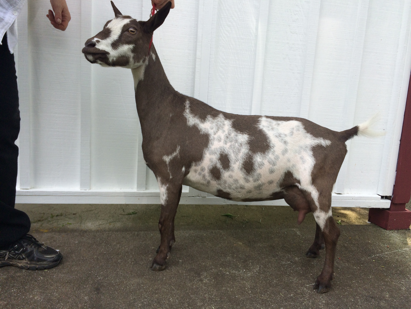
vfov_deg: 48.2
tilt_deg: -9.7
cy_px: 154
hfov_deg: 61.7
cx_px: 206
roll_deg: -4.7
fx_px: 344
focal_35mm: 29
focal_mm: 4.15
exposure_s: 1/820
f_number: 2.2
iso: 32
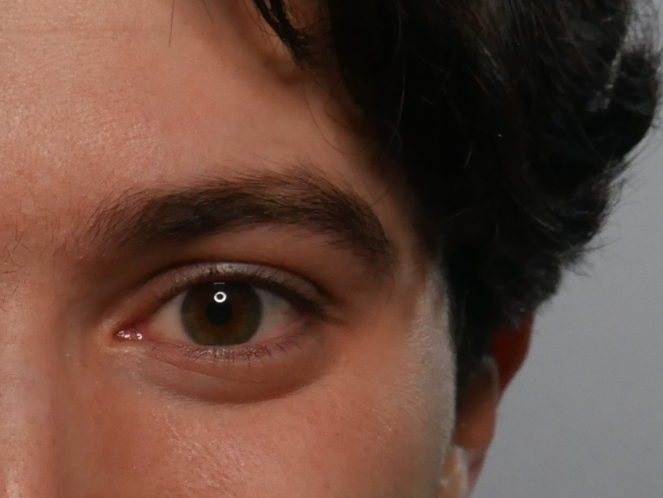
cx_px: 65
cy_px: 548
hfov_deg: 10.4
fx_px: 3641
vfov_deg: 7.8
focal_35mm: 190
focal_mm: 24
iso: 1000
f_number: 5.2
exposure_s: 1/60
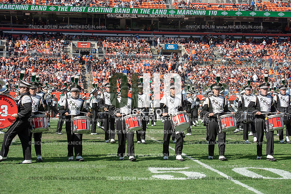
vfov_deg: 17.1
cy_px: 97
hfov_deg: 25.4
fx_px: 647
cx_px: 146
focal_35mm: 80
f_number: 5
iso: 400
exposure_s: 1/2000
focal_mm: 80
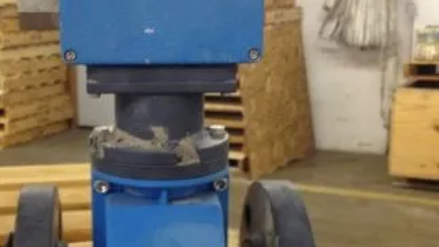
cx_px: 185
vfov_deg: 15.9
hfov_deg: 27.8
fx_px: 885
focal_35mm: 76
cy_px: 172
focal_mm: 4.28
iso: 160
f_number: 2.4
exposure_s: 1/20
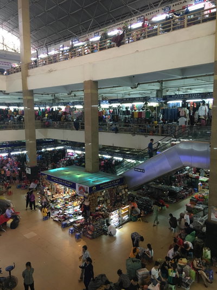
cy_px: 145
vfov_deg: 61.6
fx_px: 242
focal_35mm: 29
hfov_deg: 48.2
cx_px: 108
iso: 160
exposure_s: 1/33
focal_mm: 4.15
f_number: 2.2
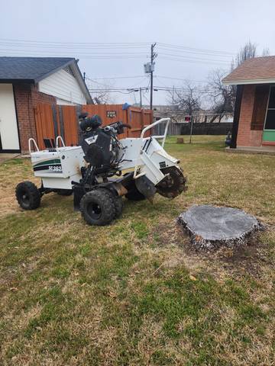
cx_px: 138
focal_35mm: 23
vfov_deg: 73.9
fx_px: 244
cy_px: 183
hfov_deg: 58.9
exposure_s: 1/398
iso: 12
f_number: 1.8
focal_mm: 6.4
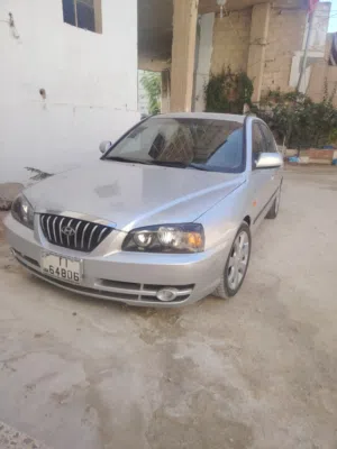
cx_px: 168
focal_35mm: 24
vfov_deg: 71.6
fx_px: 312
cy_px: 224
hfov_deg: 56.8
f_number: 1.75
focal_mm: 5.25
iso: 100
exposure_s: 1/264
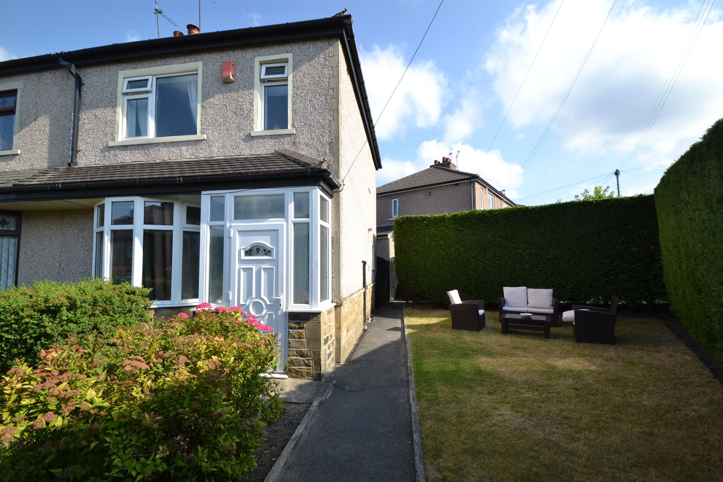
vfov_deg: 77.3
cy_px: 241
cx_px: 362
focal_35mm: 15
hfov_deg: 100.4
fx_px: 301
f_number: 7.1
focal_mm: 10
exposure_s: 1/200
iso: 100
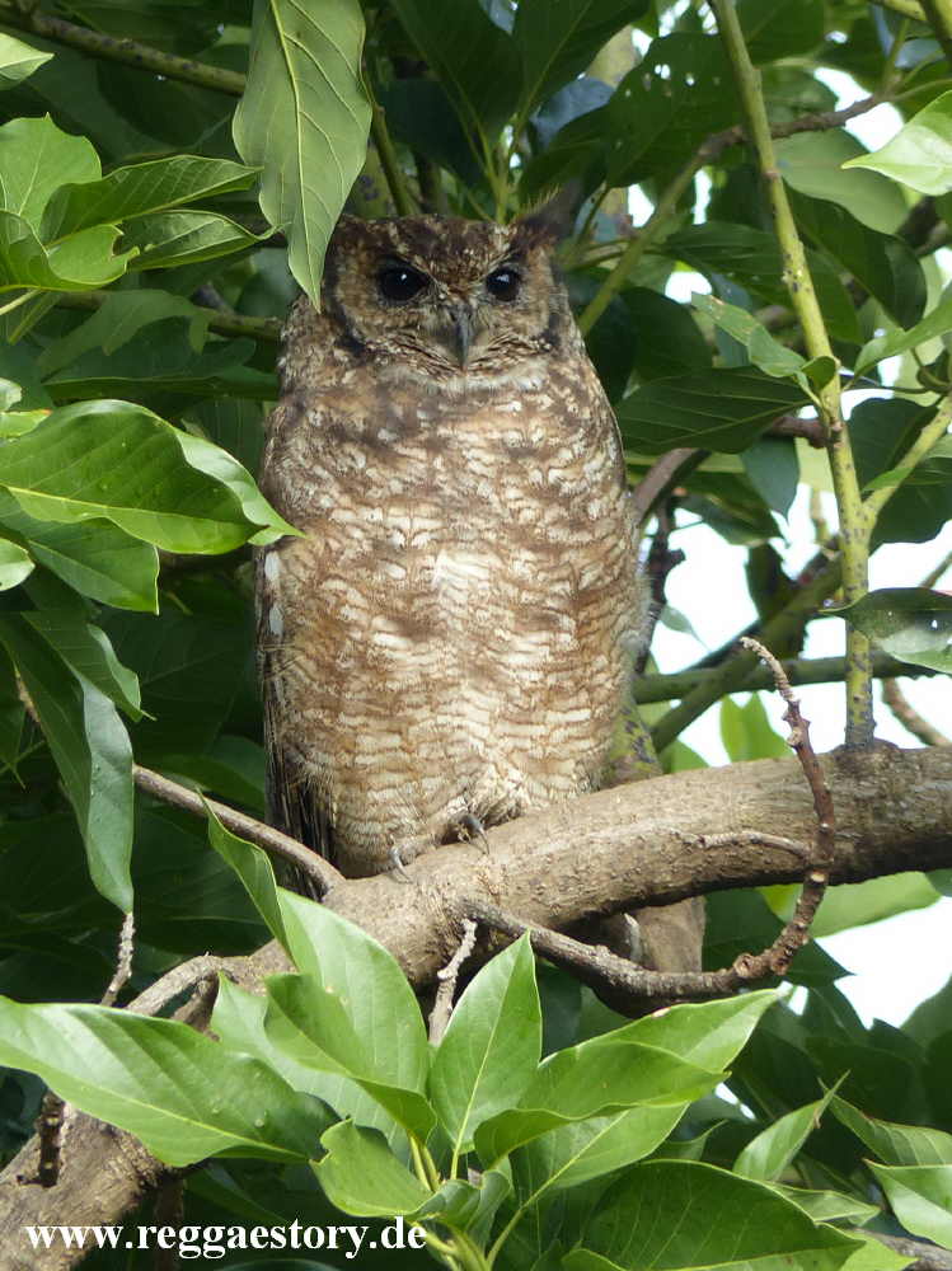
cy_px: 636
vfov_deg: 3.3
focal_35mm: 600
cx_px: 476
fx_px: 22020
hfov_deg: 2.5
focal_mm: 108
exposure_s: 1/125
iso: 100
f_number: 4
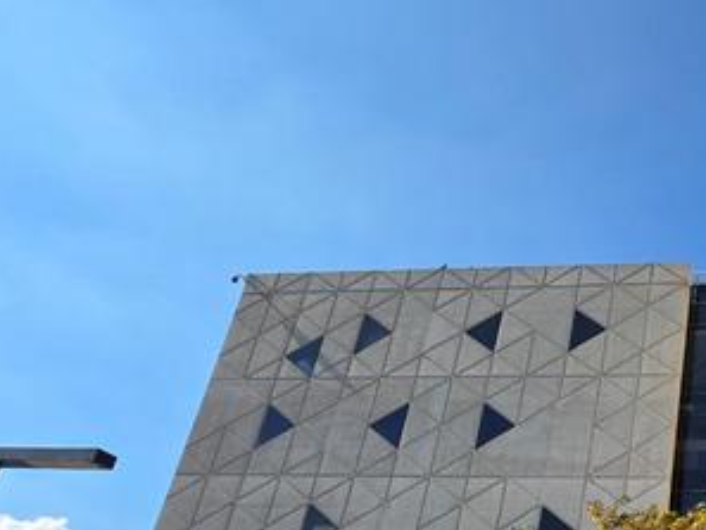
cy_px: 520
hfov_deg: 43.4
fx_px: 714
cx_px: 737
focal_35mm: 35
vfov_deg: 36.9
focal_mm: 2.2
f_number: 1.9
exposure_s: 1/1946
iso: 40
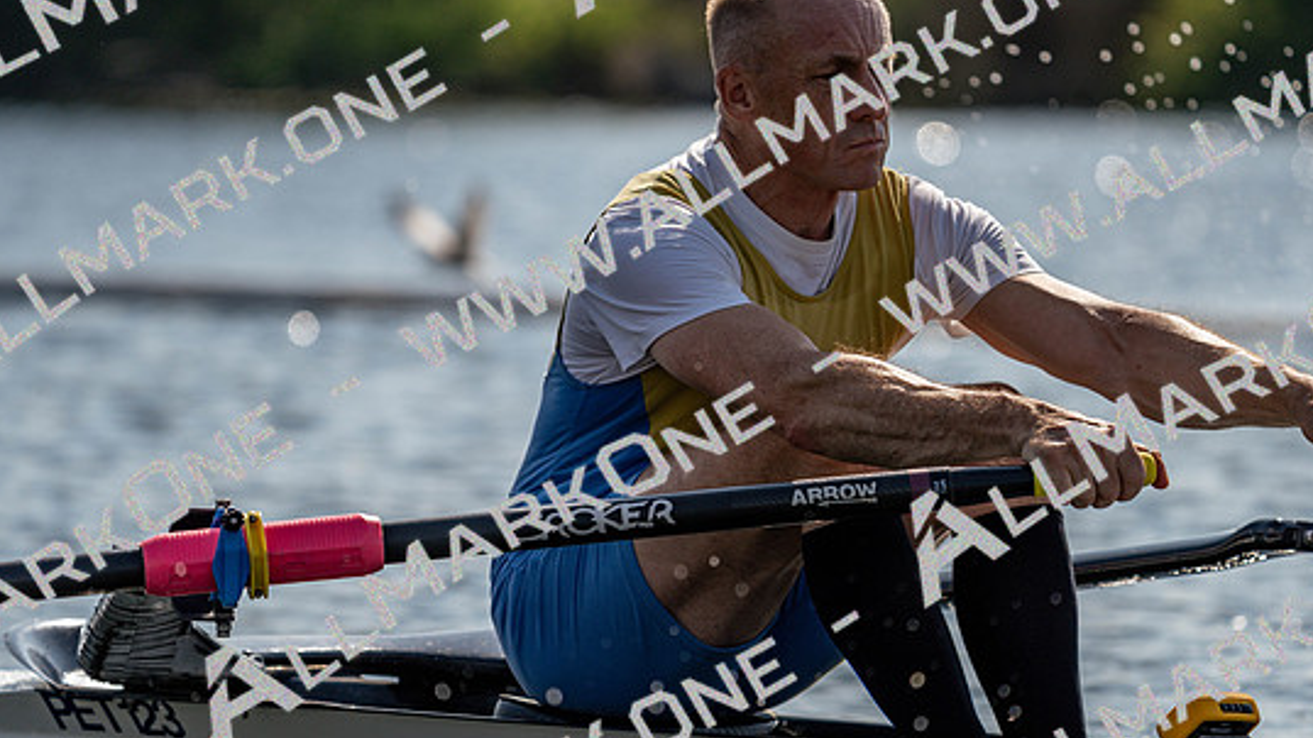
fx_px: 13090
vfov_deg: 3.2
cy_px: 375
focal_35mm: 376
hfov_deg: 5.7
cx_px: 702
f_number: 6.3
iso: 125
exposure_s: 1/1600
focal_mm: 332
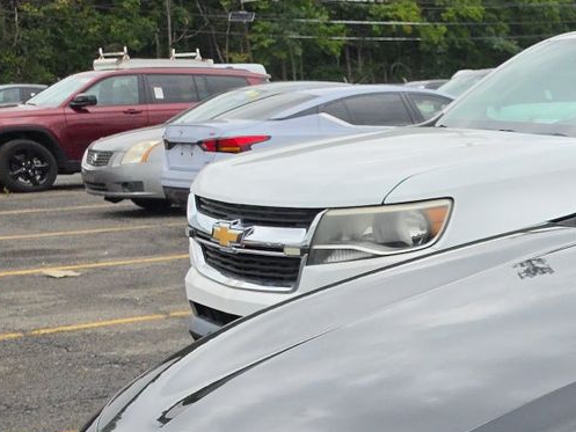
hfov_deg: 21.7
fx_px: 1232
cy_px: 490
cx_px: 875
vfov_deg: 19.0
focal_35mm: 74
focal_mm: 6.5
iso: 63
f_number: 1.4
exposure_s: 1/2210
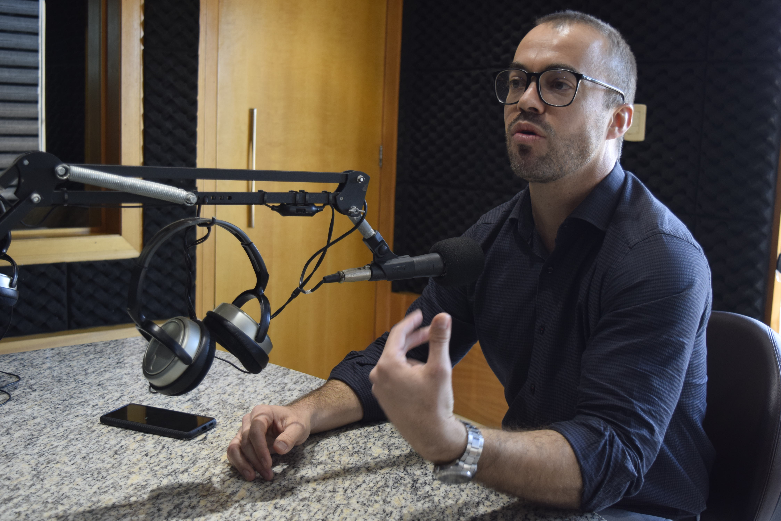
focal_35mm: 40
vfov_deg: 33.0
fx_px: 879
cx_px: 390
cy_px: 260
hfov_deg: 47.9
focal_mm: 27
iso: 560
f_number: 4
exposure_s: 1/60
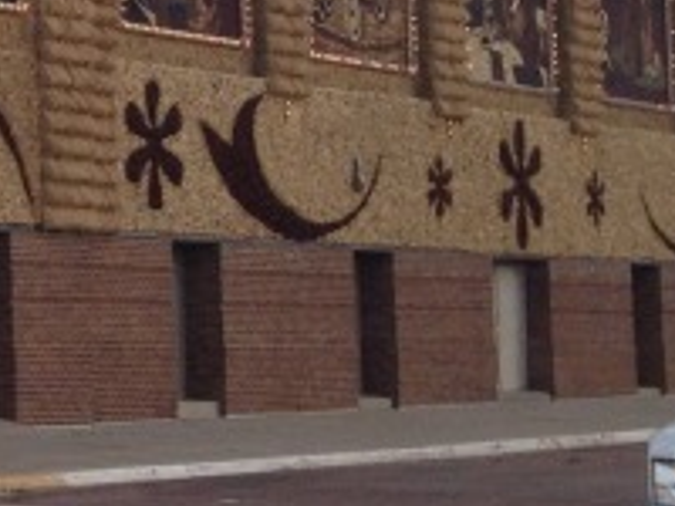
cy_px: 34
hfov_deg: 9.8
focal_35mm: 179
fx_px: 3490
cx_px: -921
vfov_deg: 8.3
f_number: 2.4
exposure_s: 1/563
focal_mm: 4.28
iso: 50
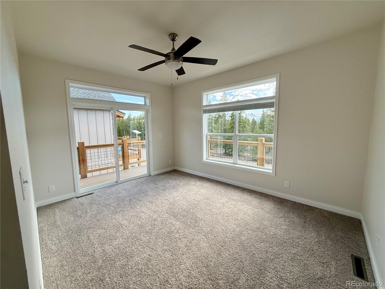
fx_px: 156
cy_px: 144
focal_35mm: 14
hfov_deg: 102.1
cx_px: 192
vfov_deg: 85.7
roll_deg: +1.1
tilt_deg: -5.5
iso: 64
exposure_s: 1/303
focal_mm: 2.22
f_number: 2.2
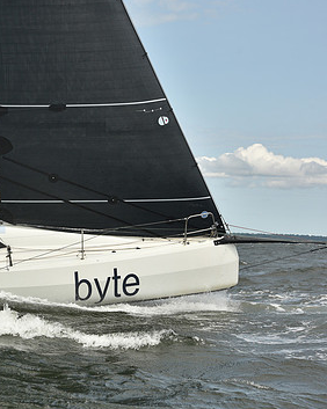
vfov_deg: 17.8
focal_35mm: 108
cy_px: 193
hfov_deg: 14.0
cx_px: -5
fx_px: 1308
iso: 250
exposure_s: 1/800
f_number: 8
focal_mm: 70
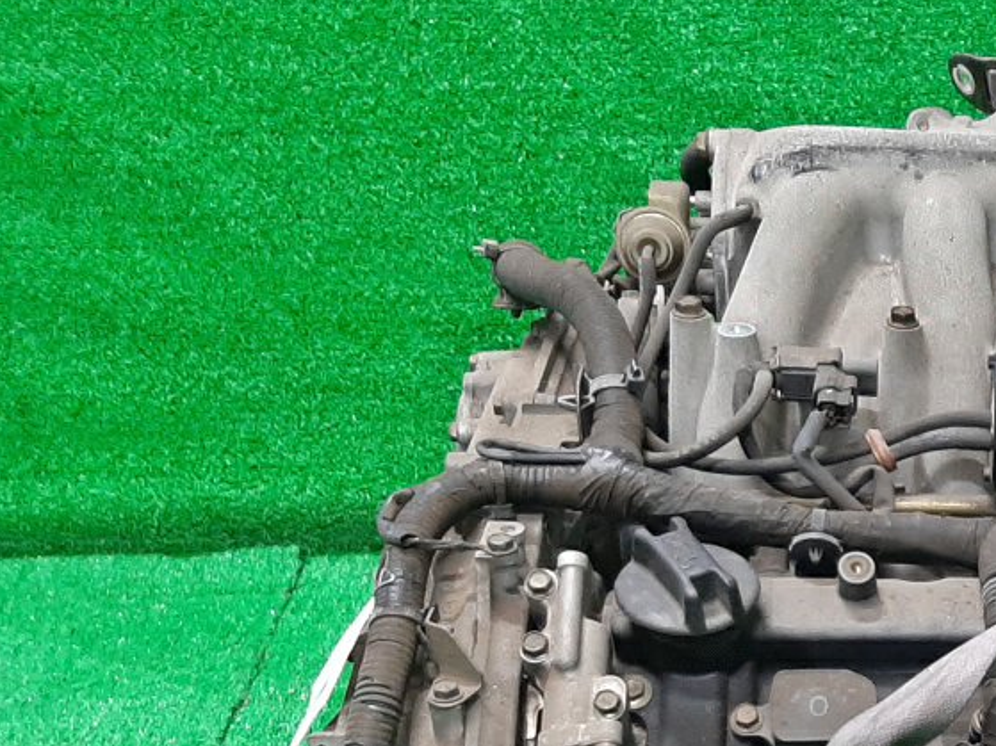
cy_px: 837
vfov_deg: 20.8
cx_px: 1133
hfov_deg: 26.4
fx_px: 1927
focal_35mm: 67
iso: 205
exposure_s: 1/50
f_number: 1.7
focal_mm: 3.93
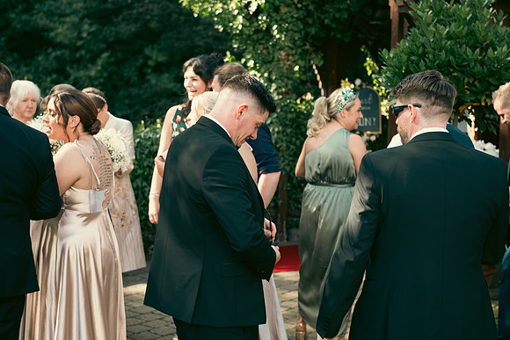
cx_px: 255
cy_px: 170
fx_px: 992
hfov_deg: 28.8
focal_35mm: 70
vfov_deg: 19.5
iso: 160
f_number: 5
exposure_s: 1/160
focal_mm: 70
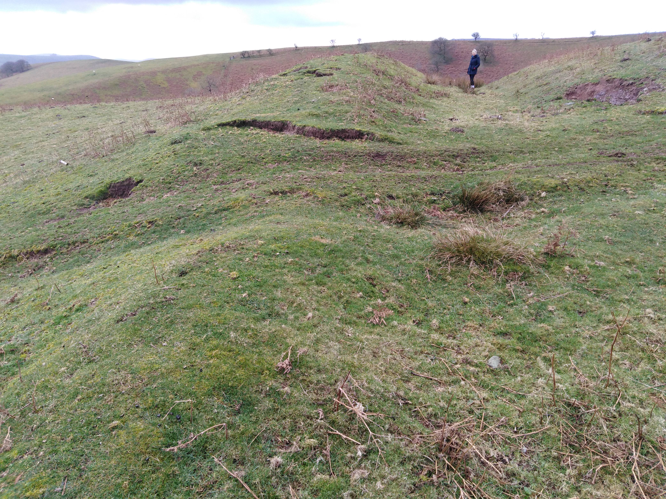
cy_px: 250
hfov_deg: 67.3
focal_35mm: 26
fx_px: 500
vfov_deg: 53.1
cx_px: 333
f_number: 2.2
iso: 132
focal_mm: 3.46
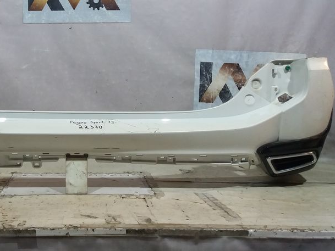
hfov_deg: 39.9
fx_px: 445
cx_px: 78
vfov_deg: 31.2
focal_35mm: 46
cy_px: 74
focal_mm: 3.7
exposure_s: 1/33
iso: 125
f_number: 1.9
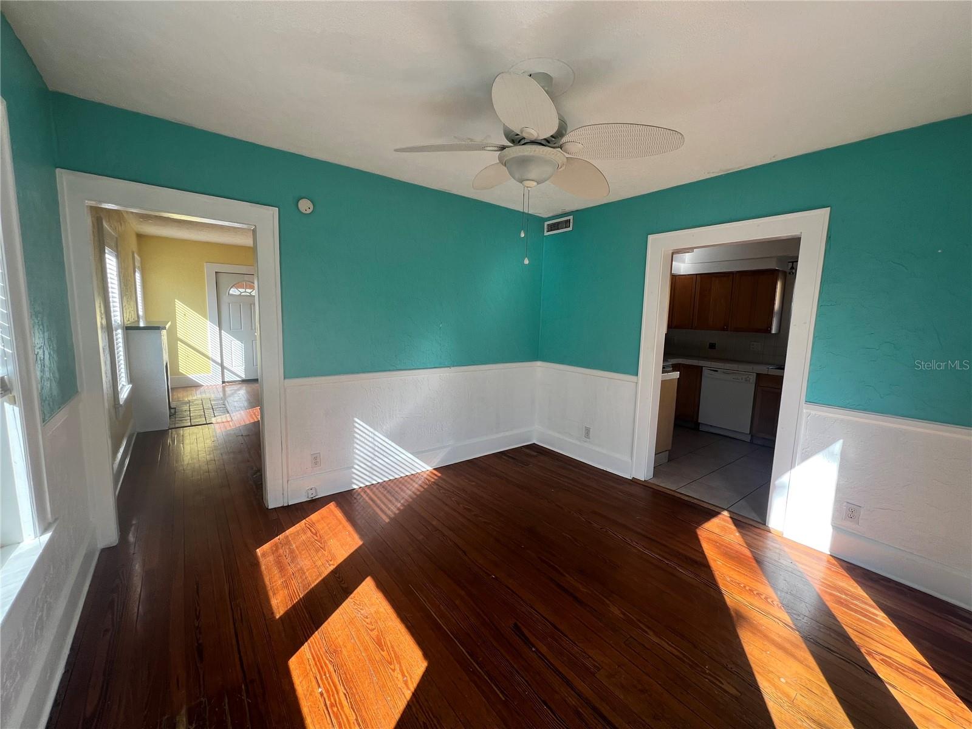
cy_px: 364
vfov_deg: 89.9
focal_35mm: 13
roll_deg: -1.6
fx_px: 365
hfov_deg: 106.2
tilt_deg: -6.9
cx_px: 486
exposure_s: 1/132
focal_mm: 1.57
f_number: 1.8
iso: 32
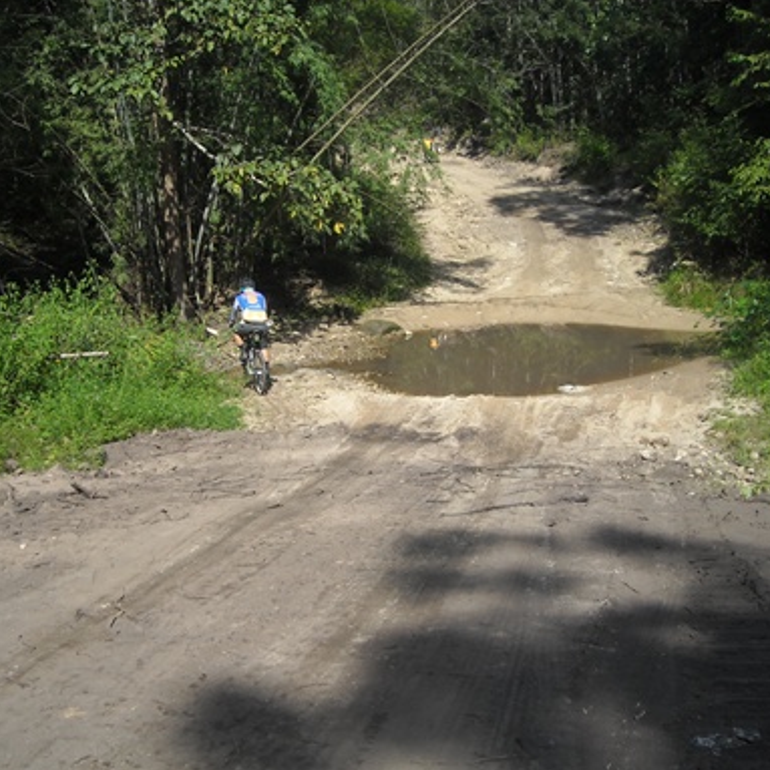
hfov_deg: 39.9
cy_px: 390
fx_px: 1057
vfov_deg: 40.0
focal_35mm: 42
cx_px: 322
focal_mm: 5.7
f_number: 5.6
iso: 64
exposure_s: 1/250
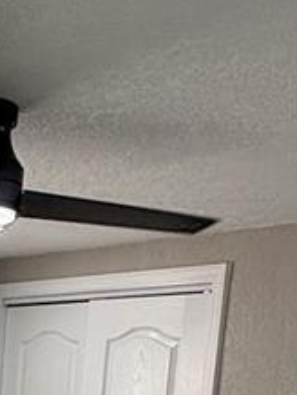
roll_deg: -3.5
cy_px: 513
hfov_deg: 17.2
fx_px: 879
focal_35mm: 77
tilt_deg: -8.3
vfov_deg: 22.6
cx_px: -152
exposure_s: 1/178
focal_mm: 2.22
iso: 64
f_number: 2.2
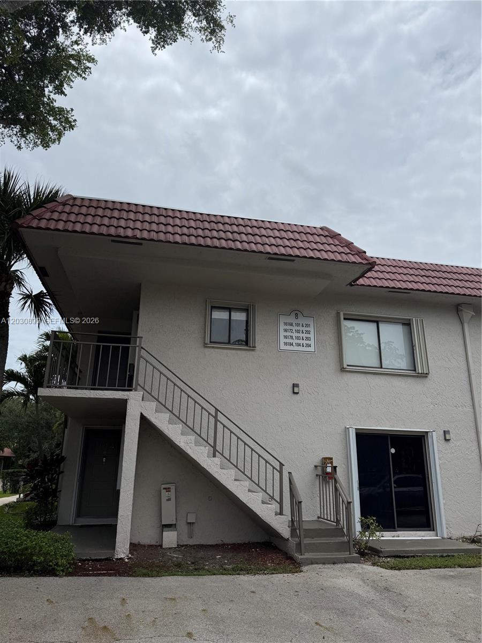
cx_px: 241
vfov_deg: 71.6
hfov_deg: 56.8
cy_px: 322
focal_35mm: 24
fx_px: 446
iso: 80
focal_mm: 6.76
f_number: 1.78
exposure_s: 1/11905
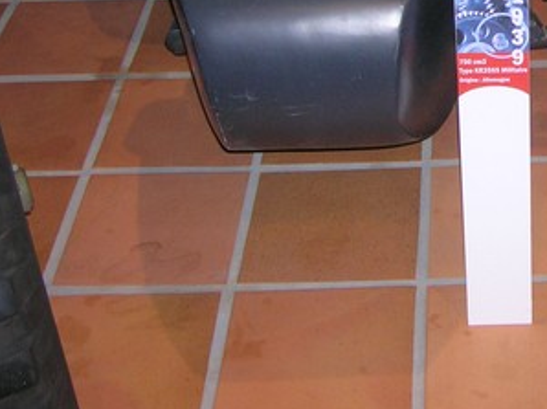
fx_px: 1279
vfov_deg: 17.6
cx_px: 531
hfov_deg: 23.3
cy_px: -36
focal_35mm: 81
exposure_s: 1/60.1
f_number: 2.9
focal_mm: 5.7
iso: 83
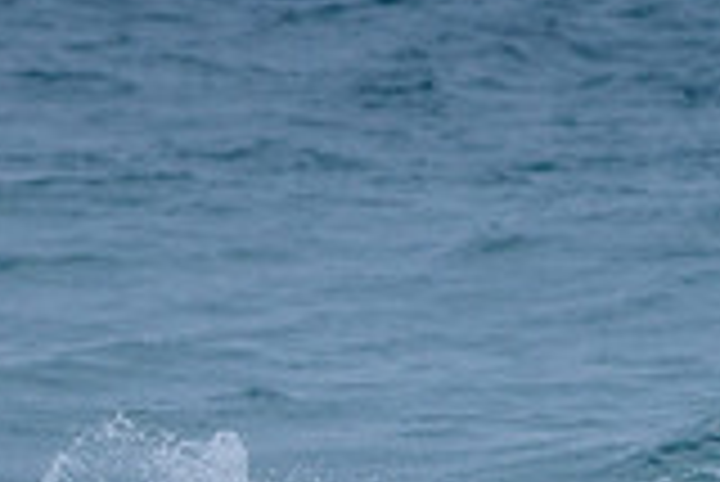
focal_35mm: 2221
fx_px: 44459
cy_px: 641
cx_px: 121
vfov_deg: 0.6
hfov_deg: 0.9
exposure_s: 1/2000
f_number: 5.6
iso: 1800
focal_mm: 500
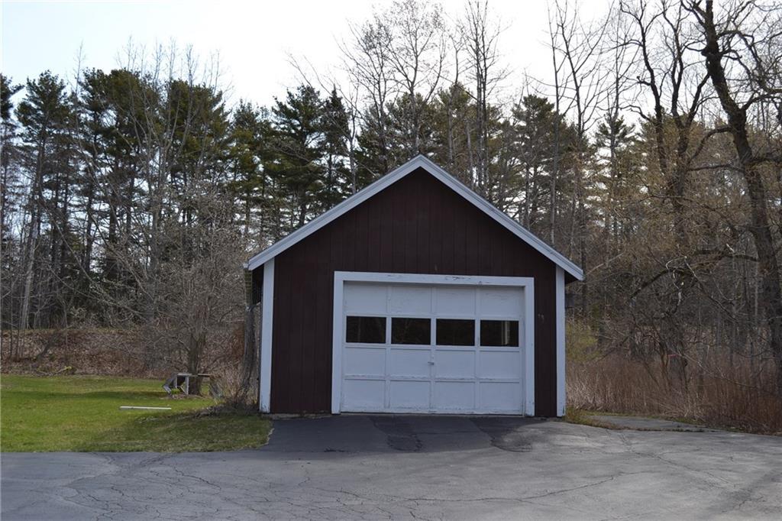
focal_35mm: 45
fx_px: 977
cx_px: 391
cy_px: 260
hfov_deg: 43.6
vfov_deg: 29.8
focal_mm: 30
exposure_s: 1/200
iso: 100
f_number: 7.1
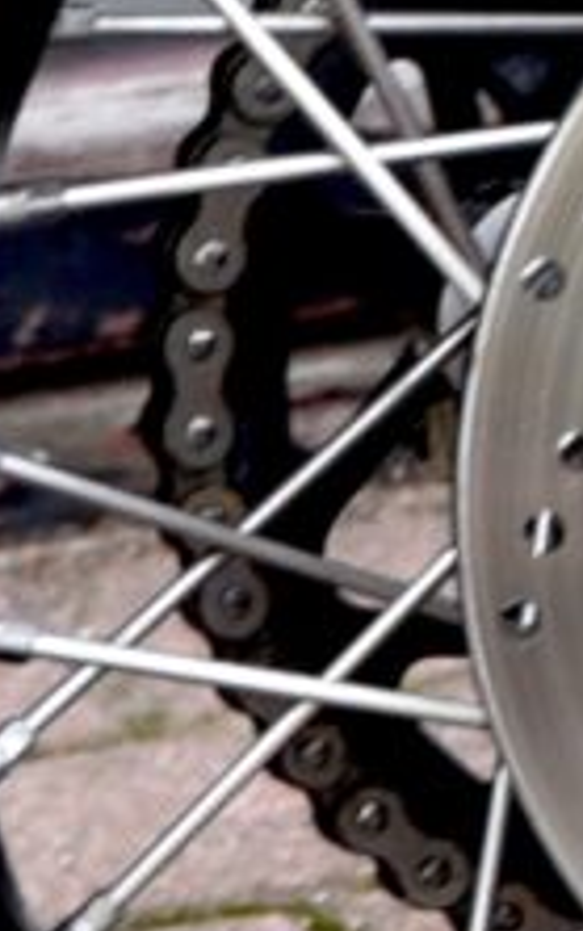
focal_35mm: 776
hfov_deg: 1.6
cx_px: 3779
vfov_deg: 2.7
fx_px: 19702
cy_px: -1227
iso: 200
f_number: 4.5
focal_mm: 66
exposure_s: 1/80
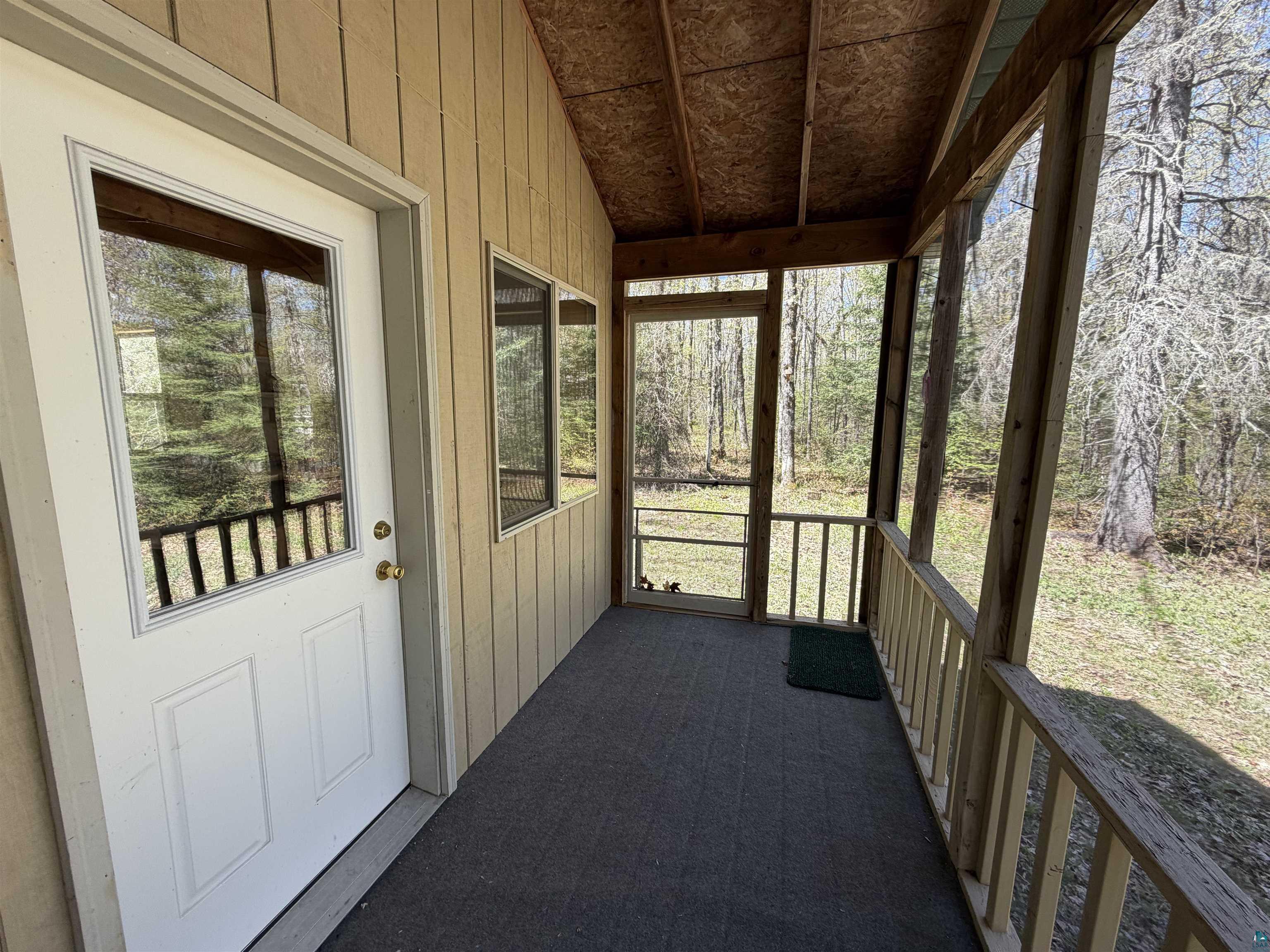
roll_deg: -0.3
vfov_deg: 85.7
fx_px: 514
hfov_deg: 102.1
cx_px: 635
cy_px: 476
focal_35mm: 14
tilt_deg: -6.4
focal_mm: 2.22
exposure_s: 1/121
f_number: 2.2
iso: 50
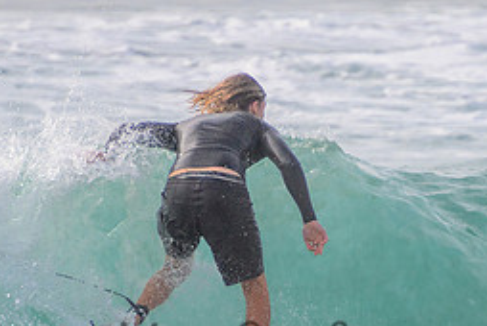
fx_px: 17010
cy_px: 318
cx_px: 349
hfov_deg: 1.6
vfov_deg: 1.1
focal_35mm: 1256
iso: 360
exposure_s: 1/2000
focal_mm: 400
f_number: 5.6
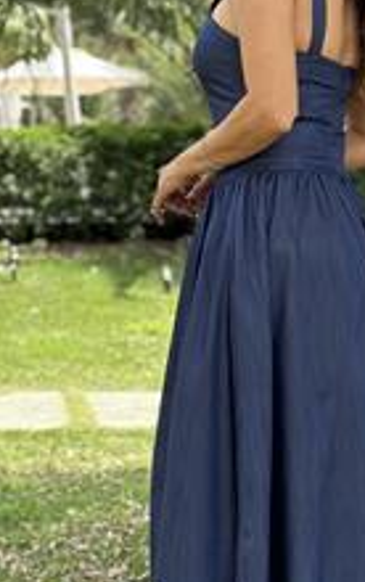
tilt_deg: -1.3
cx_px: 288
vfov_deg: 17.8
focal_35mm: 117
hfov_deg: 11.2
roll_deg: -0.3
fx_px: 1857
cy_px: 230
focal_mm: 6.86
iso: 80
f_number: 1.78
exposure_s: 1/1145
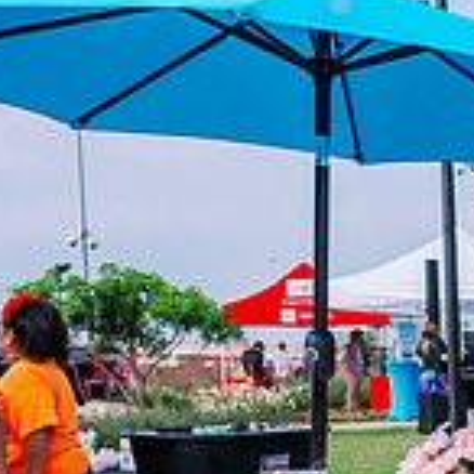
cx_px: 815
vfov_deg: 19.8
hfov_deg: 17.1
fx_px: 1332
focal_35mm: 86
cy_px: 433
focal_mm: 25.5
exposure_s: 1/640
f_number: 4.5
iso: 125
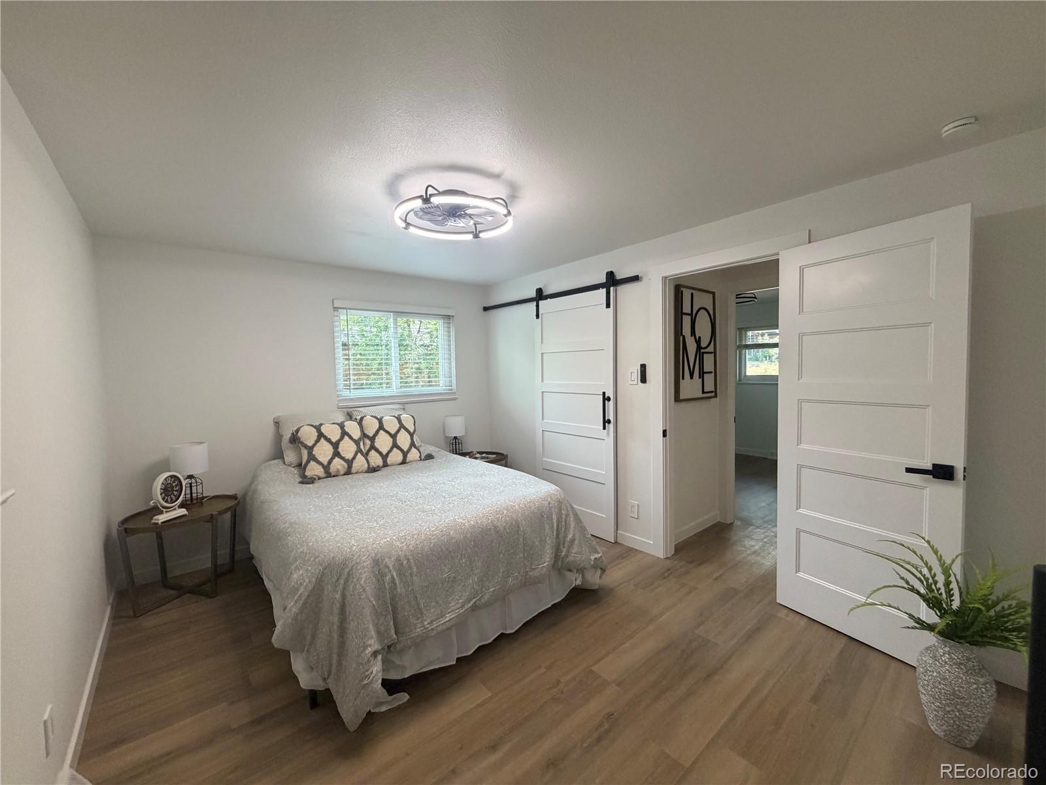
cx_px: 523
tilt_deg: -3.3
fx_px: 423
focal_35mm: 14
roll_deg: +1.5
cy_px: 392
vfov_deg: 85.7
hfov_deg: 102.1
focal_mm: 2.22
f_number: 2.2
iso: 250
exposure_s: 1/120
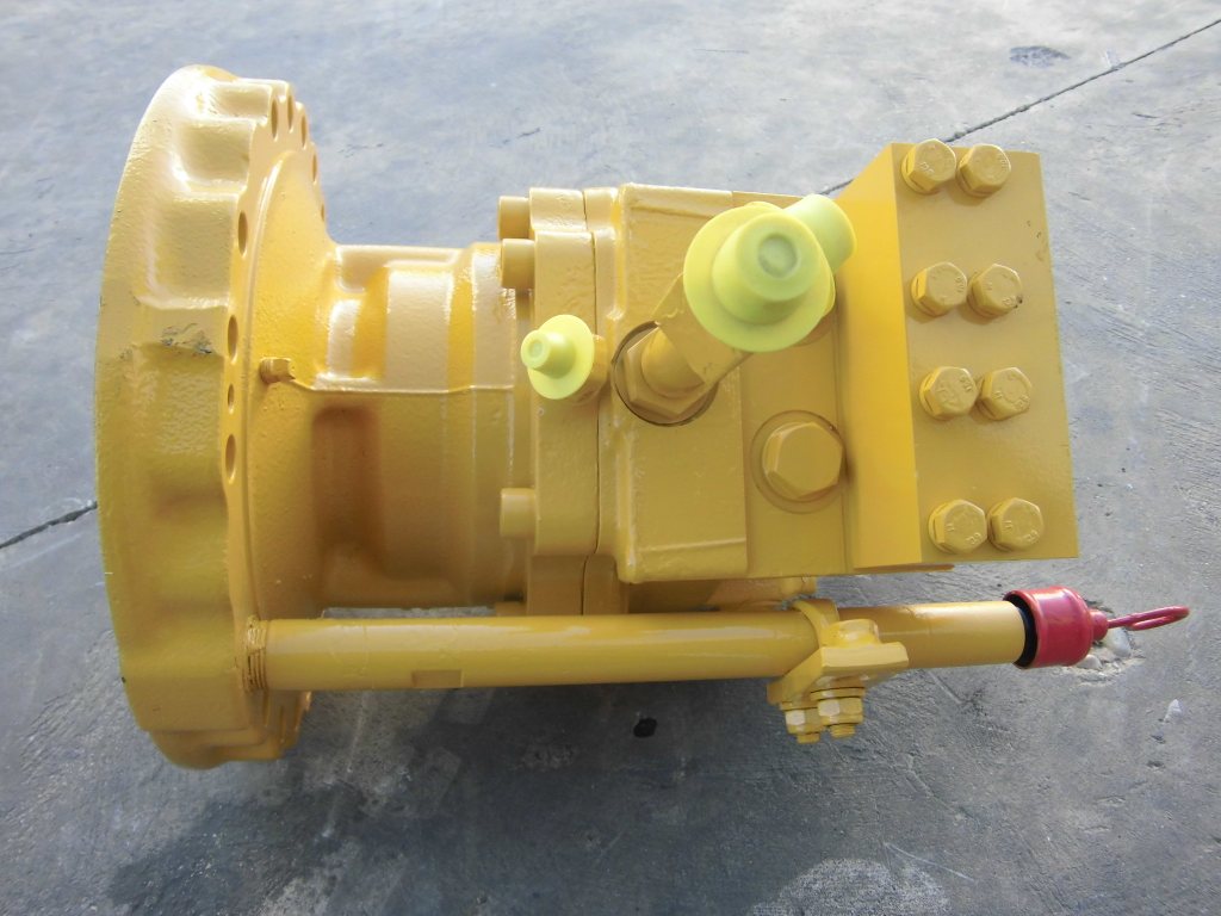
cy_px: 458
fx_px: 917
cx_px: 610
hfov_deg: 67.3
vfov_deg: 53.1
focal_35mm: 26
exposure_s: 1/100
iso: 100
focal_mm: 4.7
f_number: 2.8
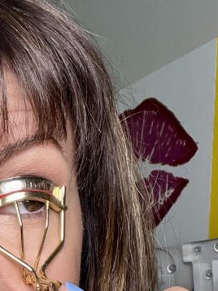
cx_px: -35
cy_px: 330
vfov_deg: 21.5
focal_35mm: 86
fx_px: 723
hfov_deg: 16.5
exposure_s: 1/120
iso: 80
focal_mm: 2.71
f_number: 2.2
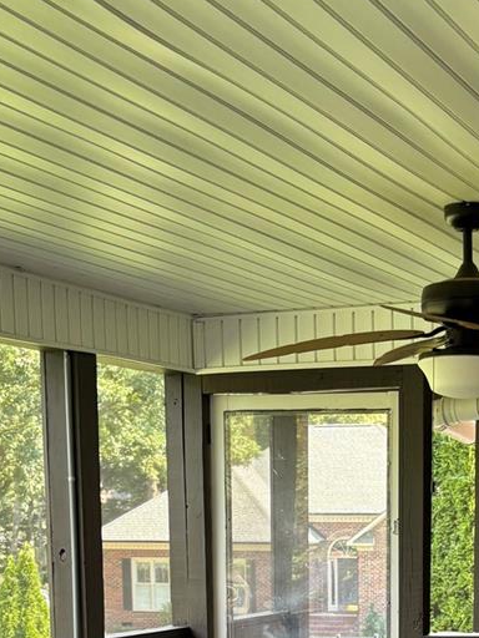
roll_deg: -0.3
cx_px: 373
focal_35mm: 78
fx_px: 1439
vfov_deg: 22.9
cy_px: 768
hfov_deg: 18.7
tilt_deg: -6.2
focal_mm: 5.96
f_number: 1.6
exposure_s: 1/121
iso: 64
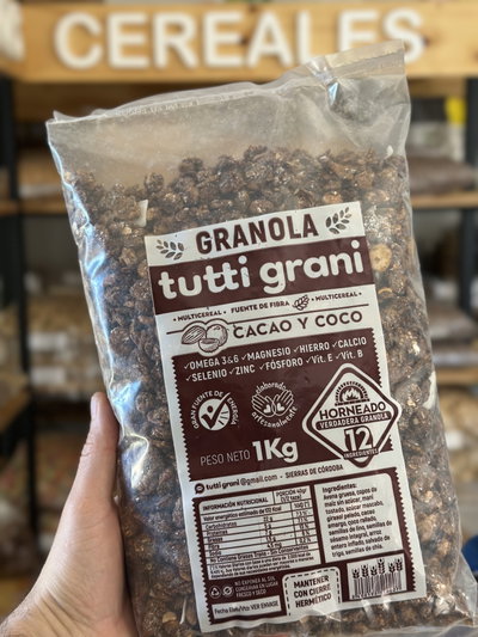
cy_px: 318
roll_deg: +0.7
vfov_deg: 39.6
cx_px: 239
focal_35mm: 48
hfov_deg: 30.3
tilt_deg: -8.8
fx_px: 883
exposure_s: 1/60
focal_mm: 6.86
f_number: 1.78
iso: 200
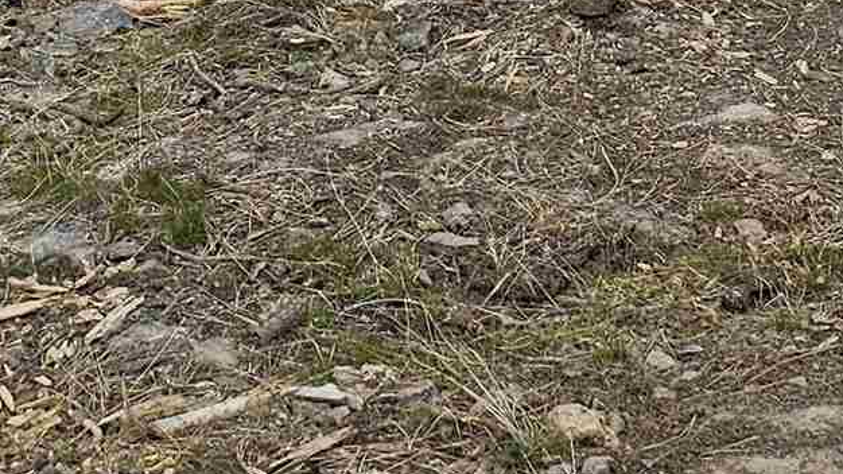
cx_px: 636
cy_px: -769
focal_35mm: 123
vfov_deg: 8.7
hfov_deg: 17.3
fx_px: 2749
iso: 10
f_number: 1.7
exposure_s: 1/617
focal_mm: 6.3
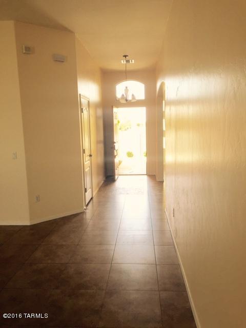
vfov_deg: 61.7
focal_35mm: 29
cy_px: 164
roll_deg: +1.9
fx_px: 275
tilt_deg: -7.1
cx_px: 123
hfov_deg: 48.2
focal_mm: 4.15
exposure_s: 1/120
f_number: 2.2
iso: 32
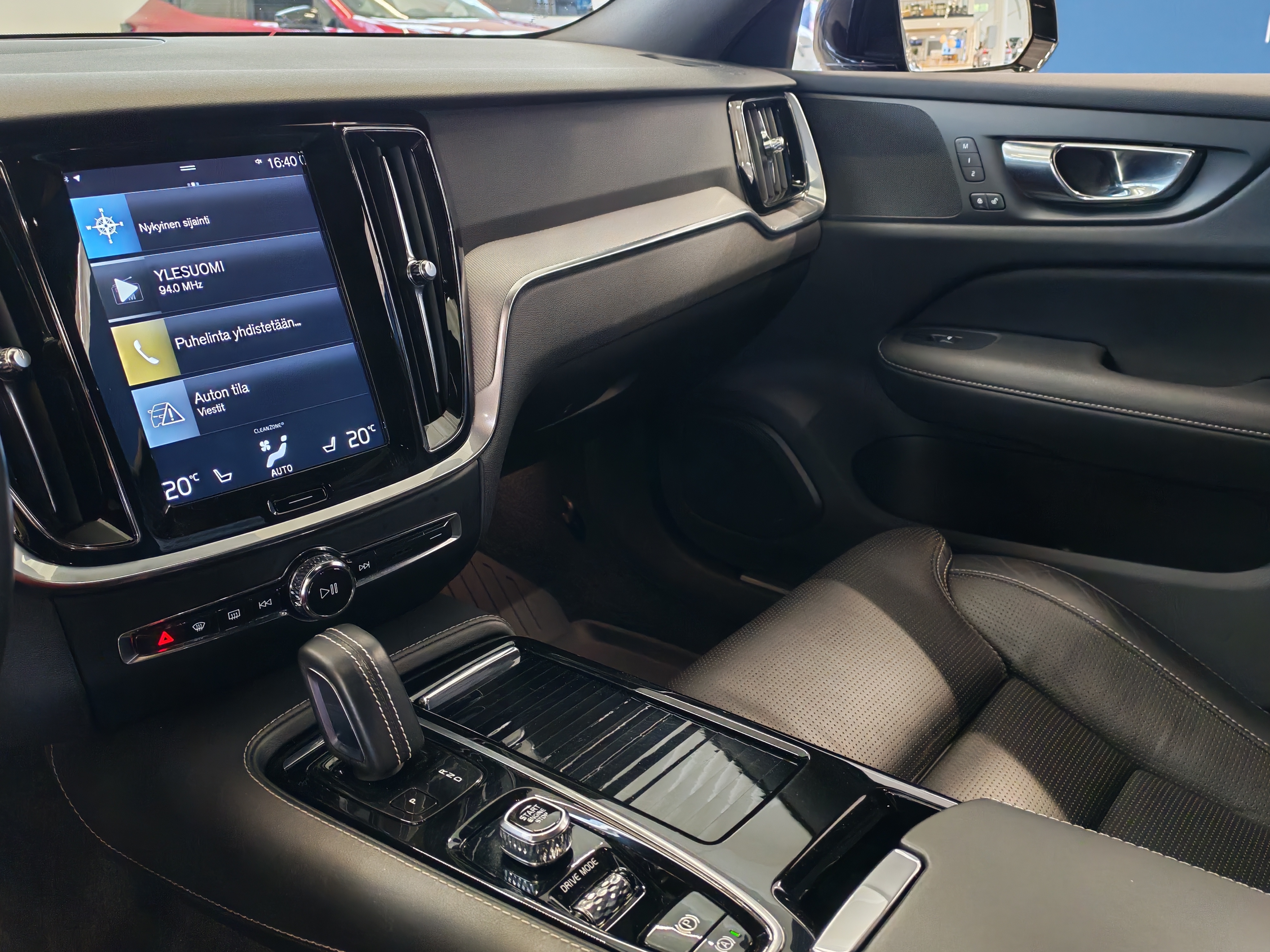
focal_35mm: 32
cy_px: 476
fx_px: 1174
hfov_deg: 56.8
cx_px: 635
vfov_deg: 44.2
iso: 1250
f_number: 1.9
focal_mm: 6.12
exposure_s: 1/100
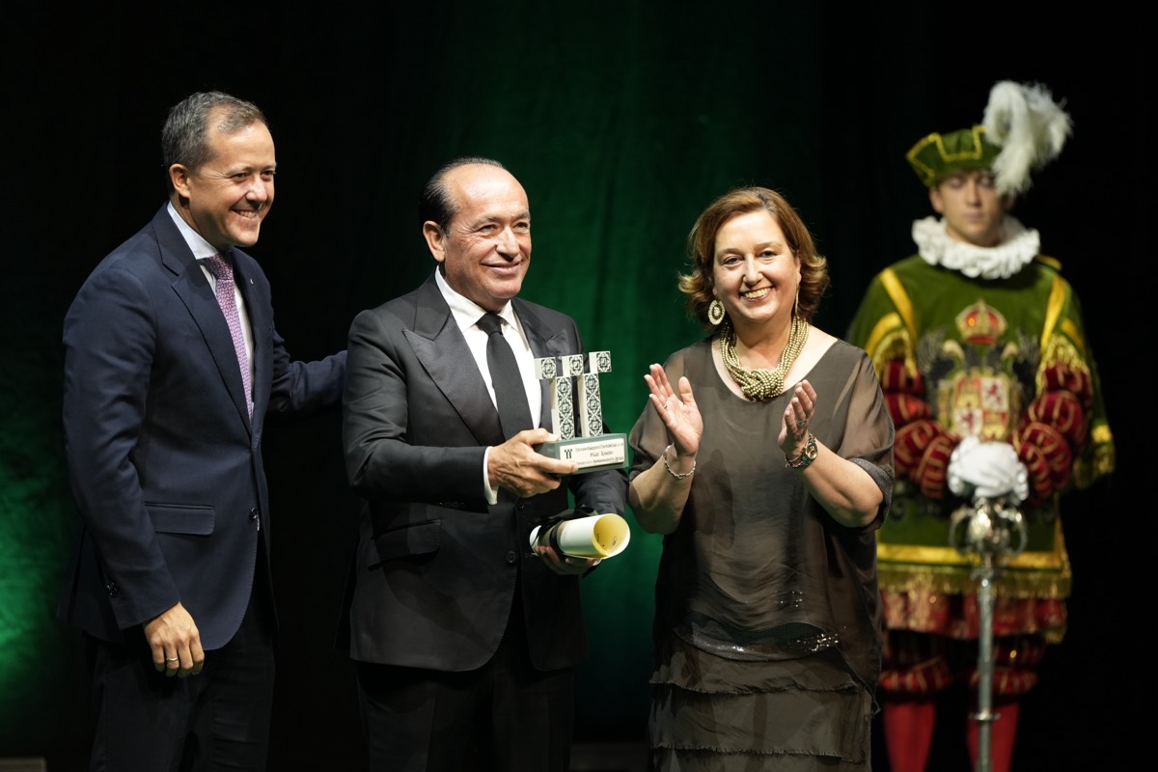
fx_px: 6433
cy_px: 386
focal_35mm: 200
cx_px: 579
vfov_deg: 6.9
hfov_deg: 10.3
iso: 1250
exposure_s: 1/250
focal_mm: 200
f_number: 3.2
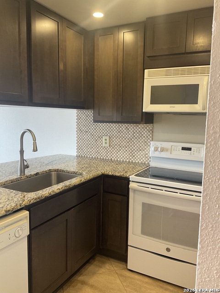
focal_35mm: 29
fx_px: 246
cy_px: 146
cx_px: 110
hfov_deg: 48.2
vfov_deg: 61.7
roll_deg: -1.5
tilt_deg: -6.0
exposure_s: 1/60
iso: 80
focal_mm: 3
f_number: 1.8
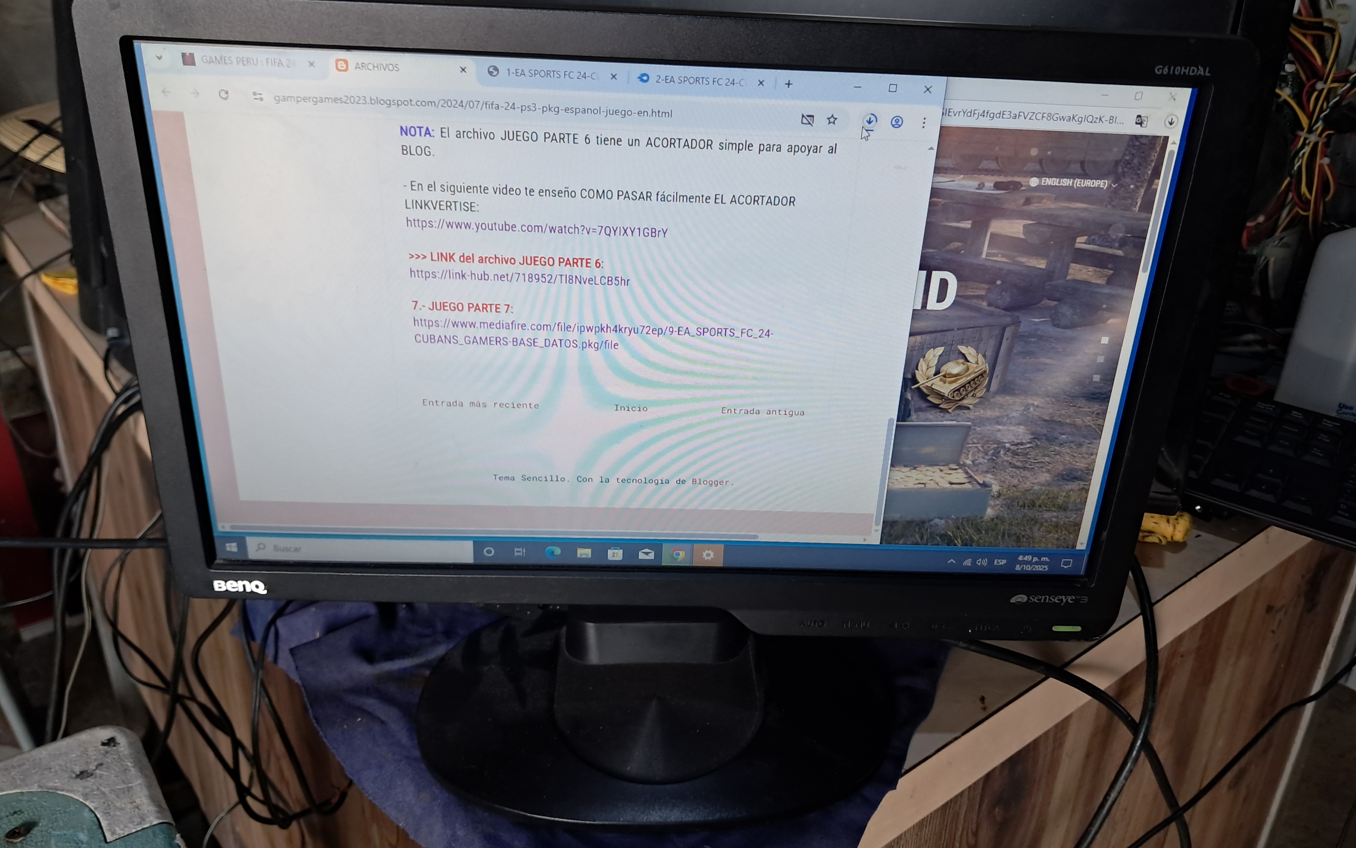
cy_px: 387
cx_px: 684
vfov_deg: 43.1
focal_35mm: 29
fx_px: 1072
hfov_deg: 64.6
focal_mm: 4
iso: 160
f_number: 1.8
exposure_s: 1/60
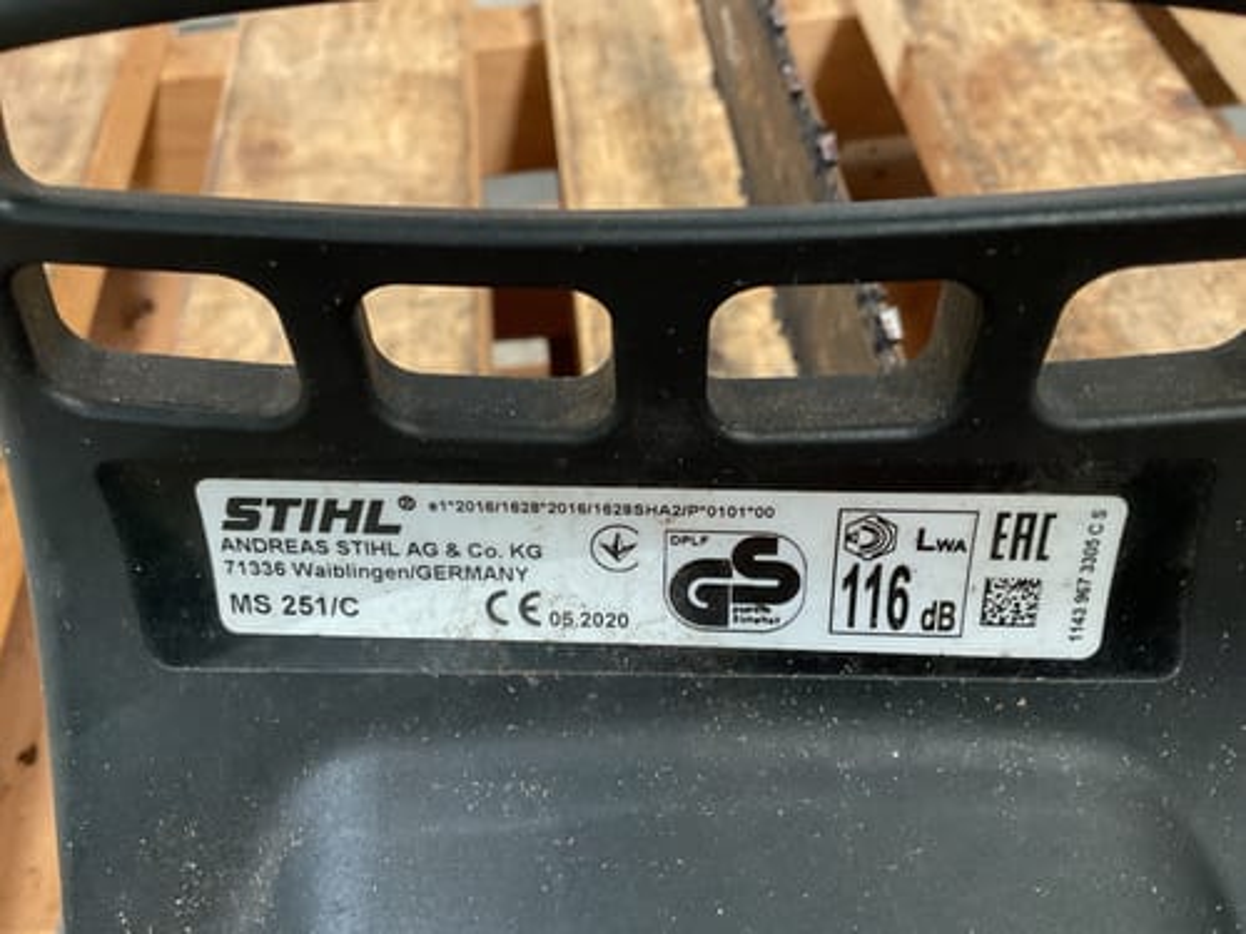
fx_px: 1044
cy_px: 467
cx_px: 623
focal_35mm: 29
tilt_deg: -54.2
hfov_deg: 61.7
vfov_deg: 48.2
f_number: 1.8
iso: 320
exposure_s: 1/30
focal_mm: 3
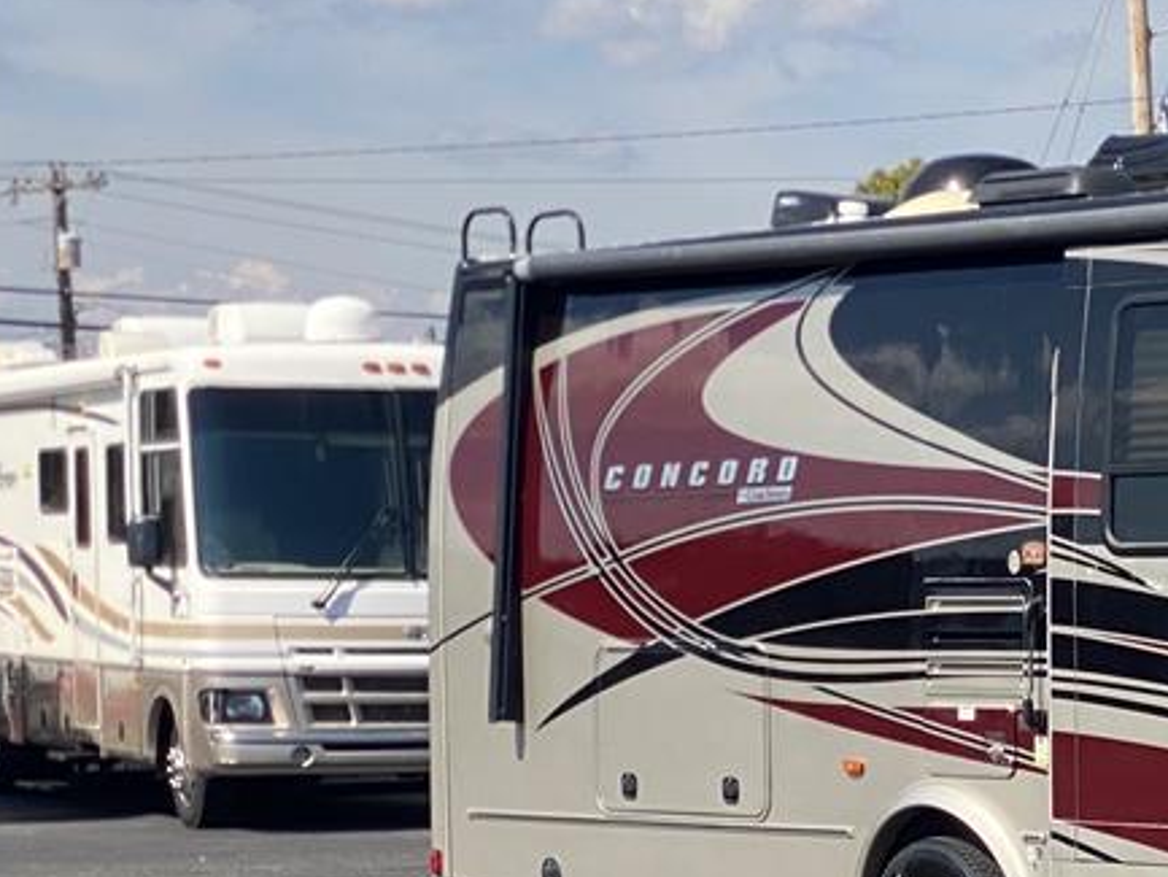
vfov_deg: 10.2
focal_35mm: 144
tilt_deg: -3.9
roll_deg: +0.6
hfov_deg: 13.2
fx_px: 4860
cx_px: 1589
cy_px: 899
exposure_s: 1/1497
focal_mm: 6
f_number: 2
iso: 20
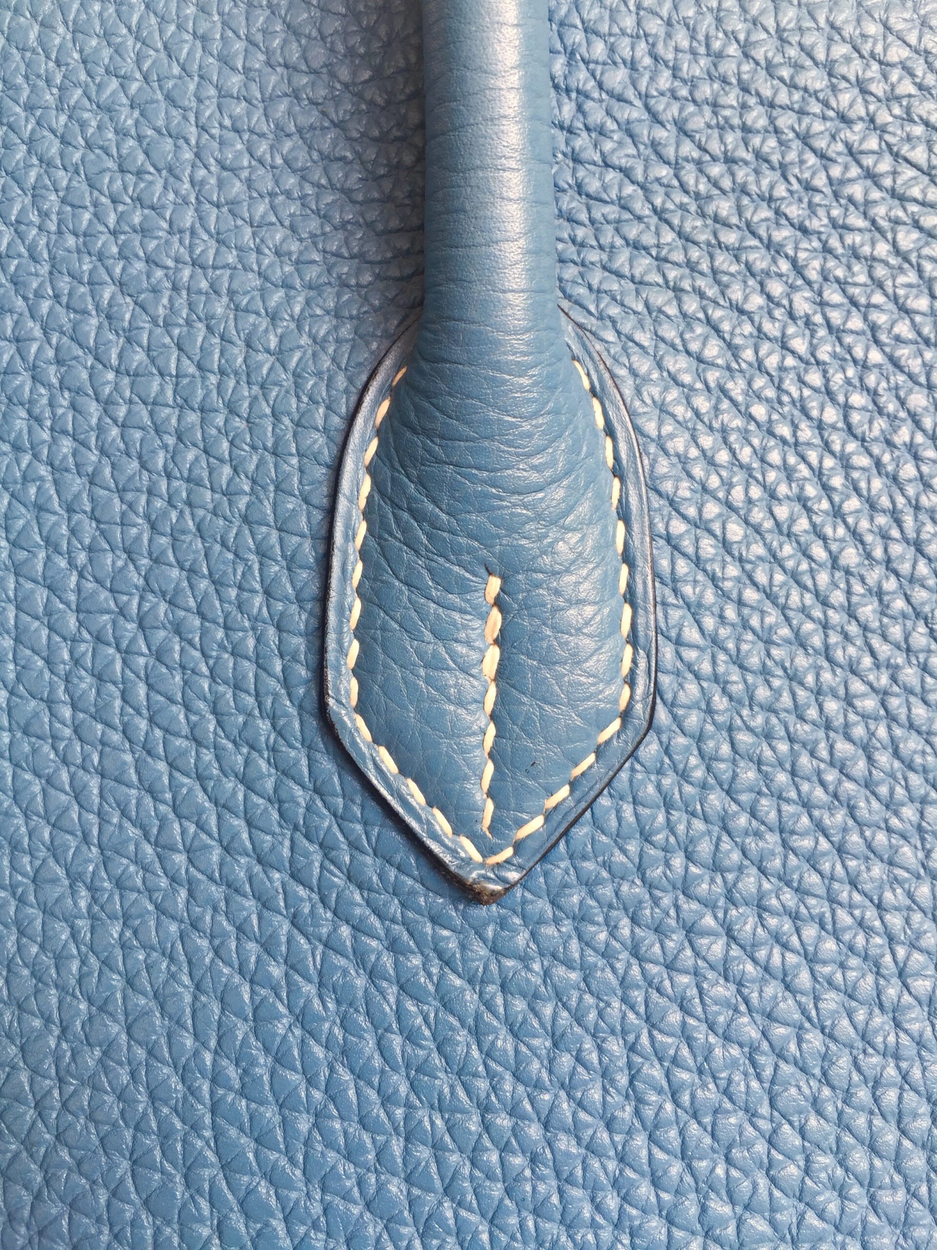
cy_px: 625
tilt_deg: -16.4
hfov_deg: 48.2
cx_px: 468
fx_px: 1047
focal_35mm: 29
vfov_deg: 61.7
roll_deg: +1.1
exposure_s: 1/144
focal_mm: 4.15
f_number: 2.2
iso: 32
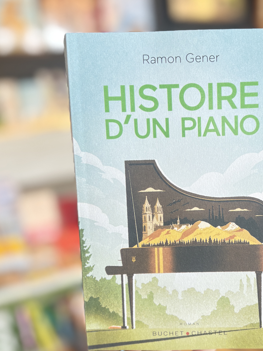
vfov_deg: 43.8
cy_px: 198
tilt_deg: -16.8
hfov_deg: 33.2
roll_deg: +2.4
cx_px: 185
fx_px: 436
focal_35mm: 43
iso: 125
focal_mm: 5.96
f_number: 1.6
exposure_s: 1/67
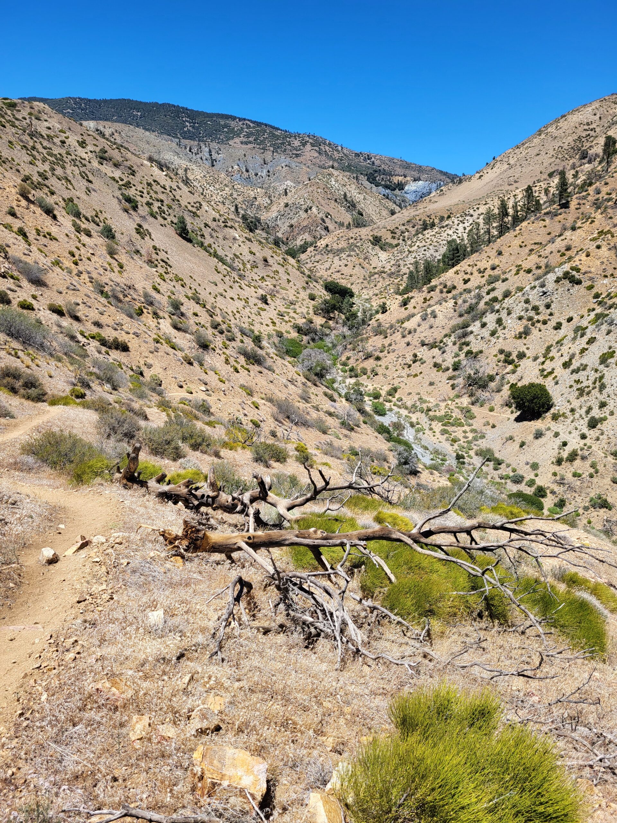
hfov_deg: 53.1
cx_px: 308
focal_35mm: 26
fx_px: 618
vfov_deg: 67.3
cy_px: 412
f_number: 1.8
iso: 40
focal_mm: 5.4
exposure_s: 1/2099
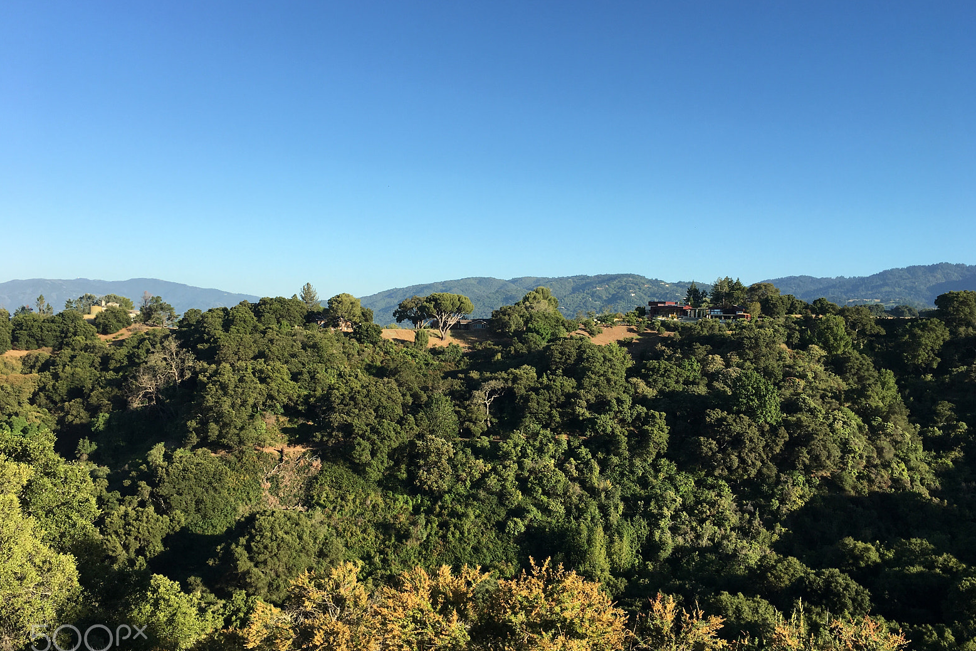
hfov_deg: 60.3
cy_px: 345
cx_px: 493
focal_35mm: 31
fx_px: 840
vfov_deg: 42.3
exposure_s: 1/785
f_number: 2.2
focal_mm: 4.15
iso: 25
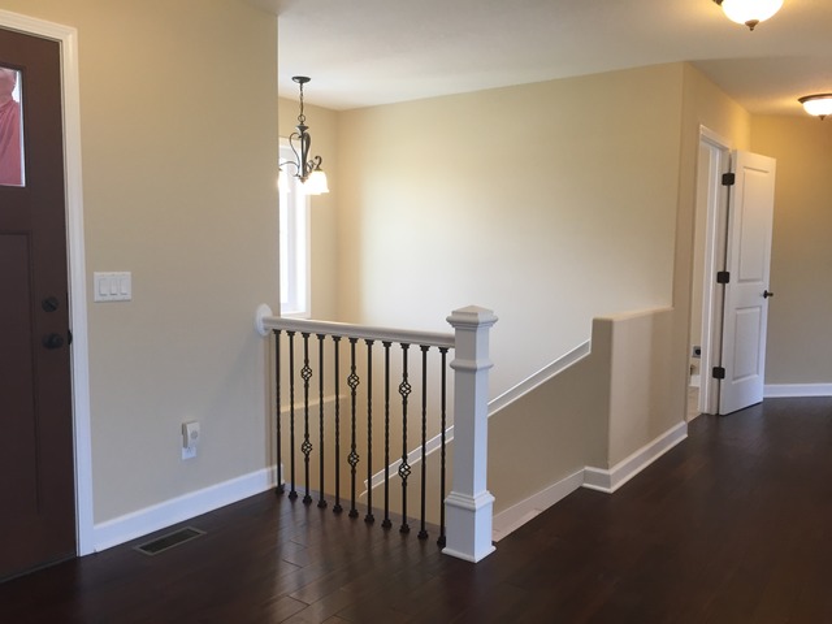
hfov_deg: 61.7
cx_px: 416
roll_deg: -0.6
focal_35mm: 29
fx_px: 697
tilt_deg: -5.0
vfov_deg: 48.2
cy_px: 312
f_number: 2.2
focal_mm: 4.15
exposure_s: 1/30
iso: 40
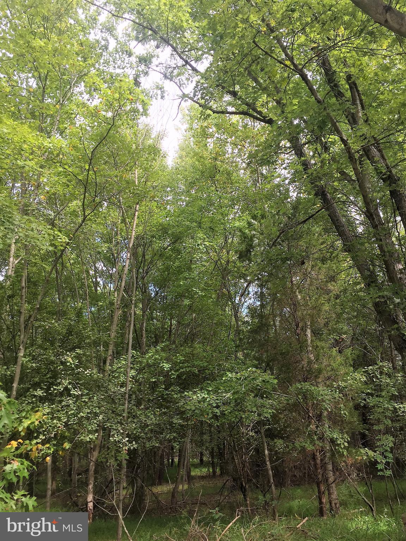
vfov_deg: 61.7
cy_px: 270
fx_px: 454
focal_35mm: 29
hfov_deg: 48.2
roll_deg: +0.9
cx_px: 203
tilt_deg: +20.8
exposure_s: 1/353
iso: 32
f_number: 2.2
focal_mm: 4.15
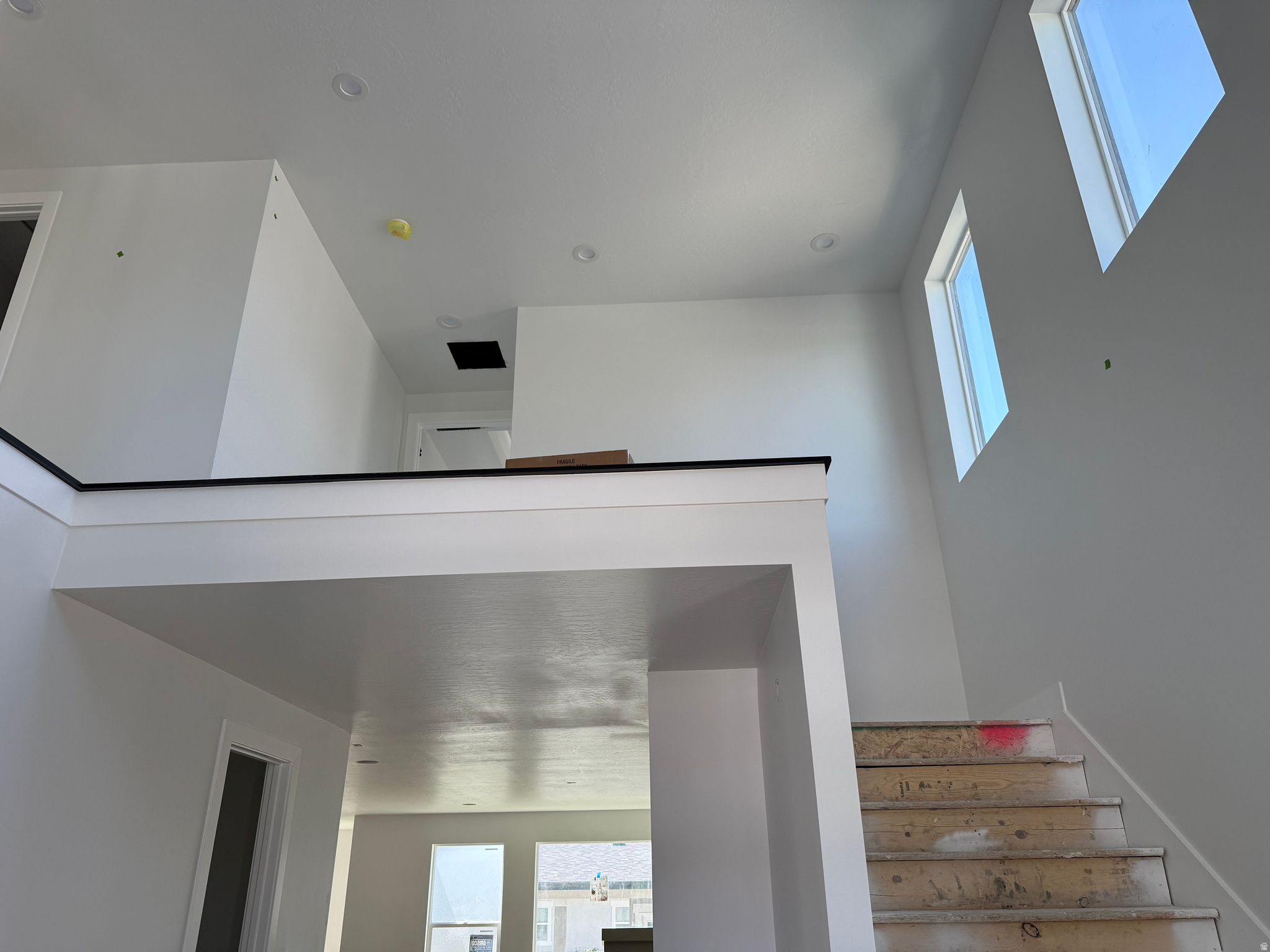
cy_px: 476
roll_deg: +0.3
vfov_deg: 56.8
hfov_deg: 71.6
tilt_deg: +23.9
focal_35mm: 24
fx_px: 881
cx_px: 635
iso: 100
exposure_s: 1/450
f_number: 1.78
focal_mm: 6.76
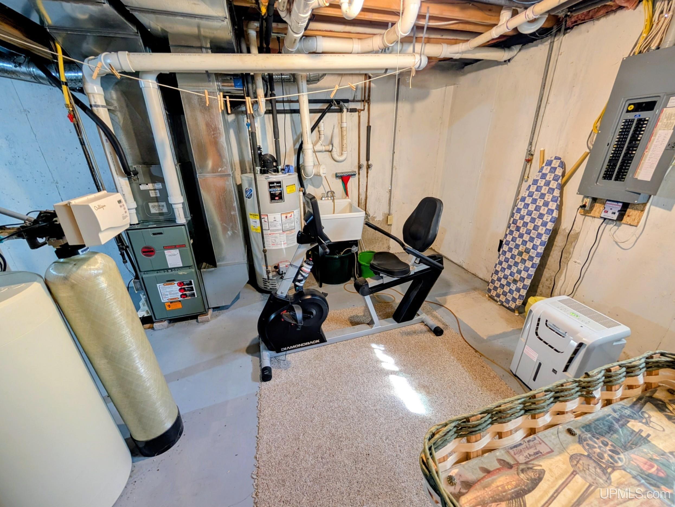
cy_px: 254
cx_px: 338
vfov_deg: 94.5
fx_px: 234
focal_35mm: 12
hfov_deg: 110.5
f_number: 1.7
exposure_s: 1/24
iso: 168
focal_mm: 2.02
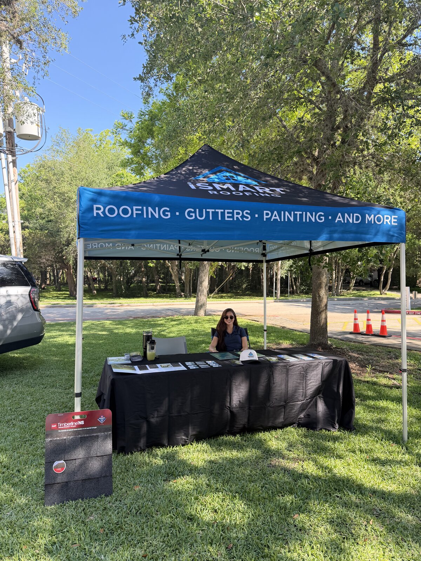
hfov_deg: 56.8
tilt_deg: -0.7
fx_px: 389
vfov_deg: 71.6
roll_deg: -0.2
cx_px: 210
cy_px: 280
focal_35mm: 24
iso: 100
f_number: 1.78
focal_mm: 6.76
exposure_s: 1/840
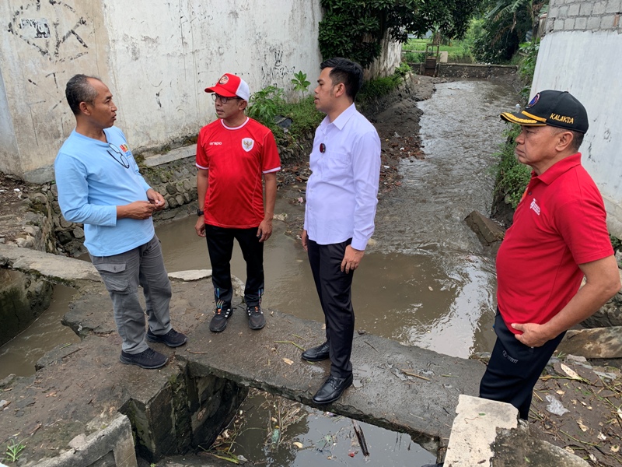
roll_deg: -0.5
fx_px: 467
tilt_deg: -23.8
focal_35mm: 26
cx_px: 311
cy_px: 234
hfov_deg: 67.3
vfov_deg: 53.1
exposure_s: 1/301
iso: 25
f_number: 1.8
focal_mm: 4.25
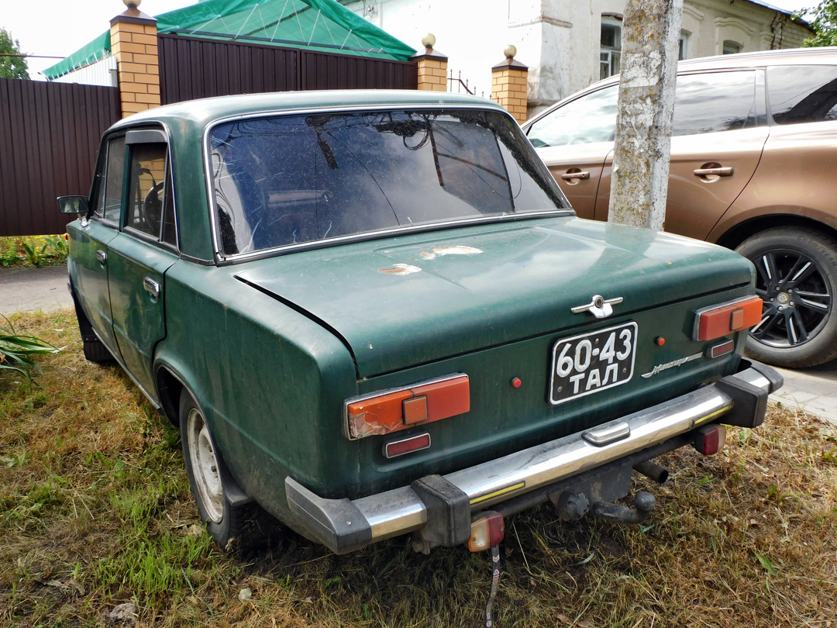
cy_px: 314
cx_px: 418
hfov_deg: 60.0
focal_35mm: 30
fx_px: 725
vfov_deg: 46.8
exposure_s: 1/400
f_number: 3.5
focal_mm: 5.4
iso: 125
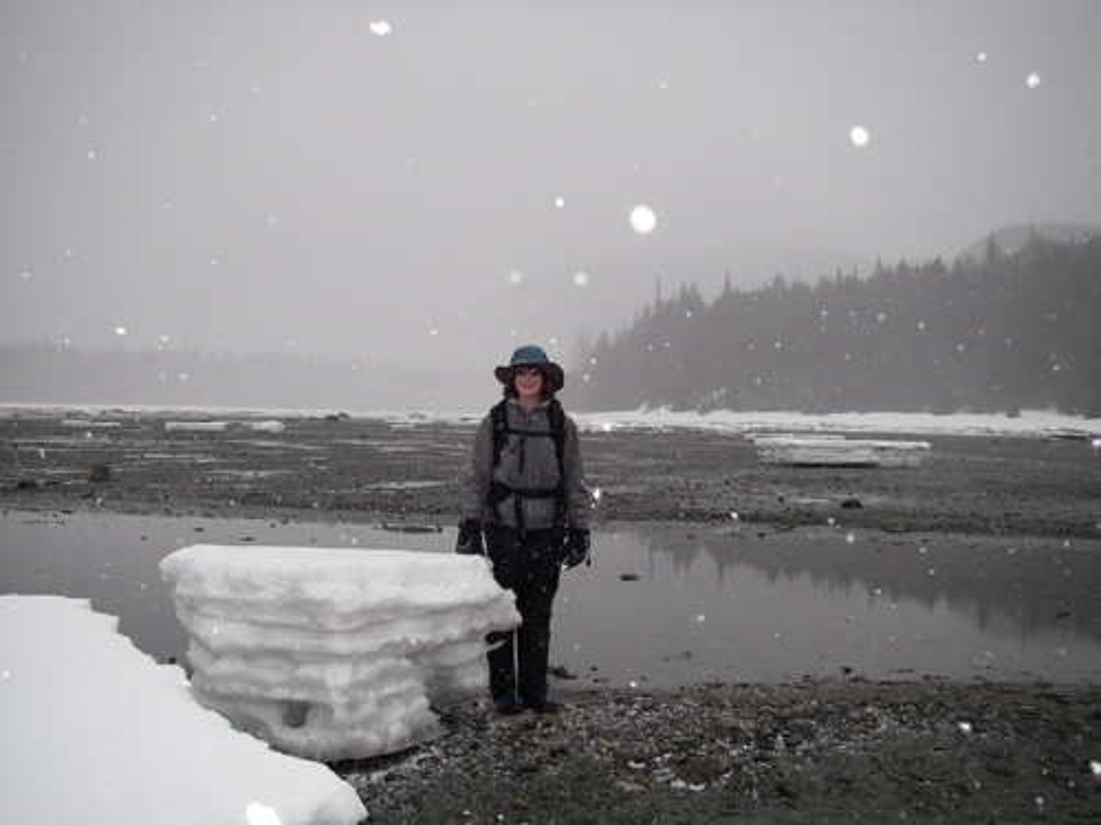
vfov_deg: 37.7
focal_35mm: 38
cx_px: 550
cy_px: 412
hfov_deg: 49.0
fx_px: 1209
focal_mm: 6.3
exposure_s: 1/320
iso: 64
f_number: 3.3
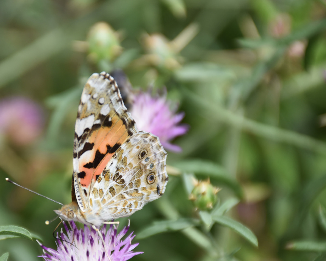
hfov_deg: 6.8
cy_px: 149
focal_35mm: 284
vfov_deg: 5.4
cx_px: 98
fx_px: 2740
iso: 200
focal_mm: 140
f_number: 6.3
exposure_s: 1/640
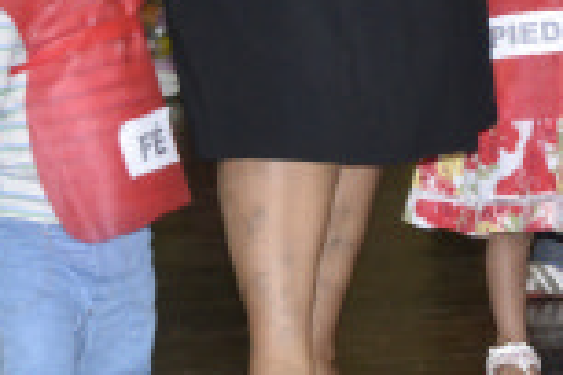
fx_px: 3065
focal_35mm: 196
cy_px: -116
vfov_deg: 6.9
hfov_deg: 10.5
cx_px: 368
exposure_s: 1/60
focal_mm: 40
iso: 3200
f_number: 4.5
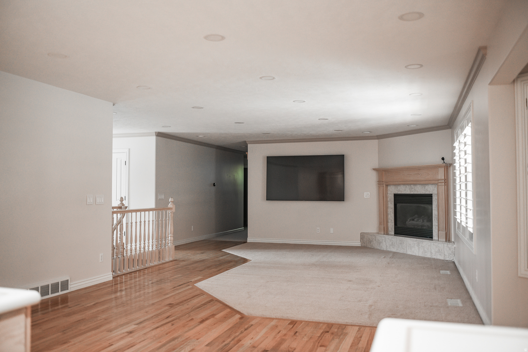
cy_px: 176
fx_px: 469
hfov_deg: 58.7
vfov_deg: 41.1
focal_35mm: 32
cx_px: 264
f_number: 2.8
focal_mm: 32
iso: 320
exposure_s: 1/25
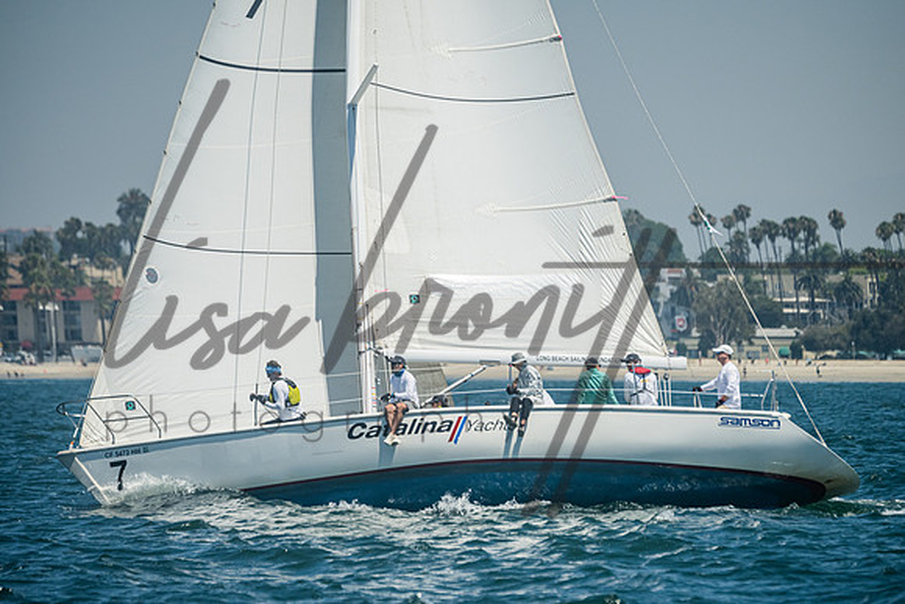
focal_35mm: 348
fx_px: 8753
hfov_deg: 5.9
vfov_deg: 4.0
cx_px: 491
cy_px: 331
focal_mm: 290
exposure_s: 1/2500
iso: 400
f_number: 5.6
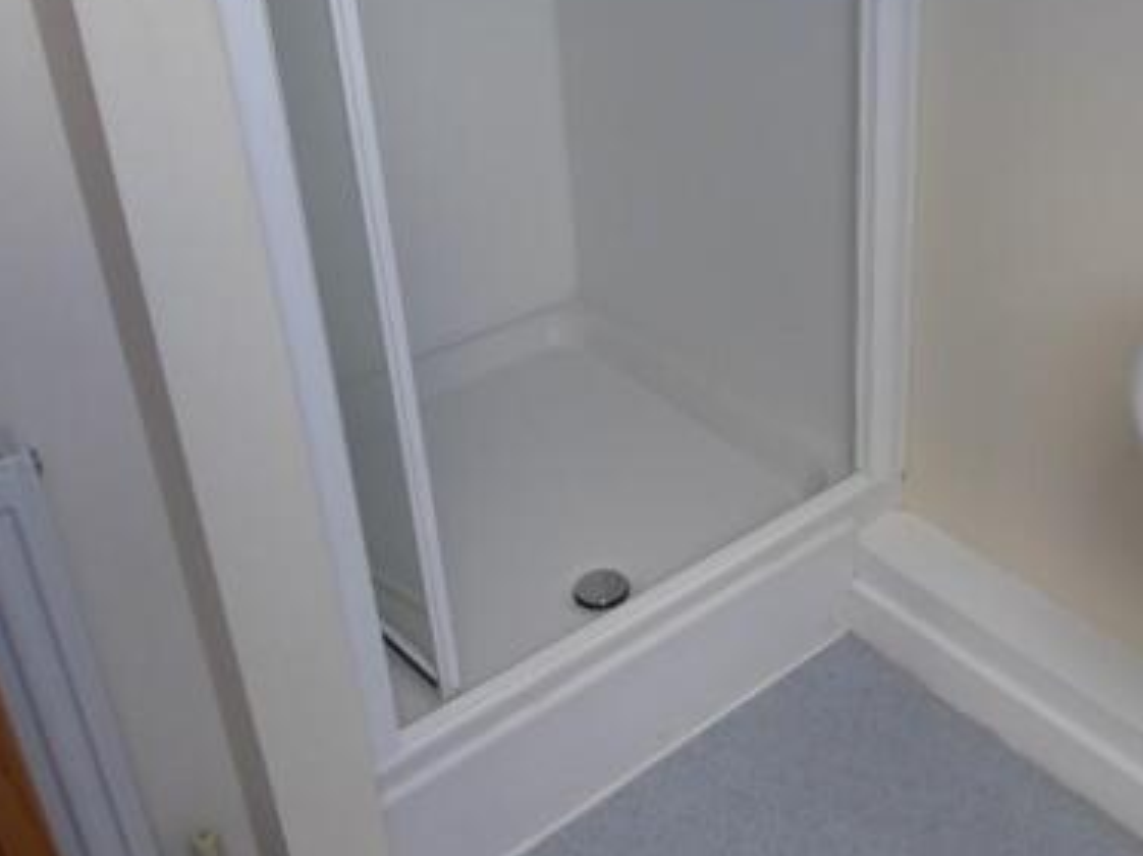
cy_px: 231
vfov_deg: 36.1
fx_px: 1287
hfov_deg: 46.6
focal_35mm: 39
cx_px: 814
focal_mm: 4.3
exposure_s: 1/60
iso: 125
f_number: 3.3
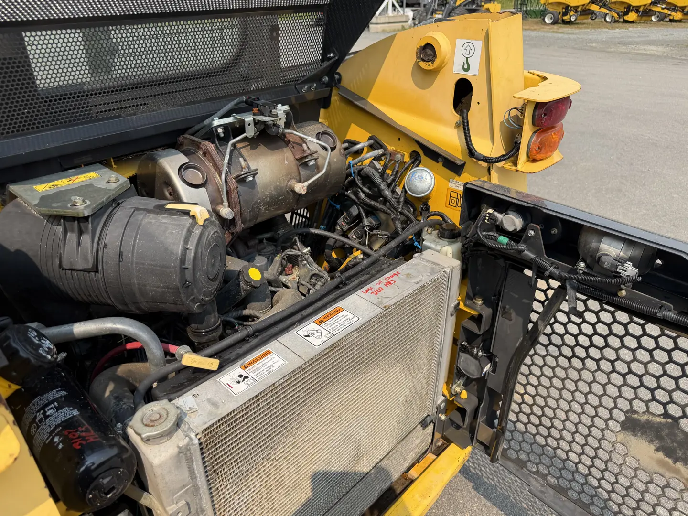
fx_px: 477
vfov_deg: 56.8
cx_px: 344
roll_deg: +2.0
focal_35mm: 24
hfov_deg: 71.6
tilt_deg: -30.2
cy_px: 258
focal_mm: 6.76
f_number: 1.78
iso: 80
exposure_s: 1/2801
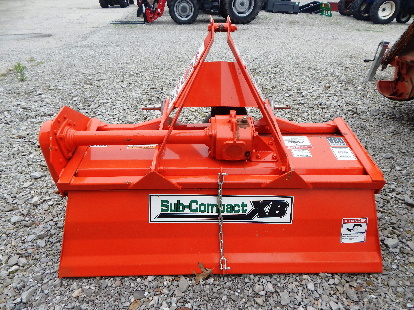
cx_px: 207
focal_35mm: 22
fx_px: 263
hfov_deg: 76.4
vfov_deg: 61.1
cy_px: 155
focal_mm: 4
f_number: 3
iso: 125
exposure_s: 1/400
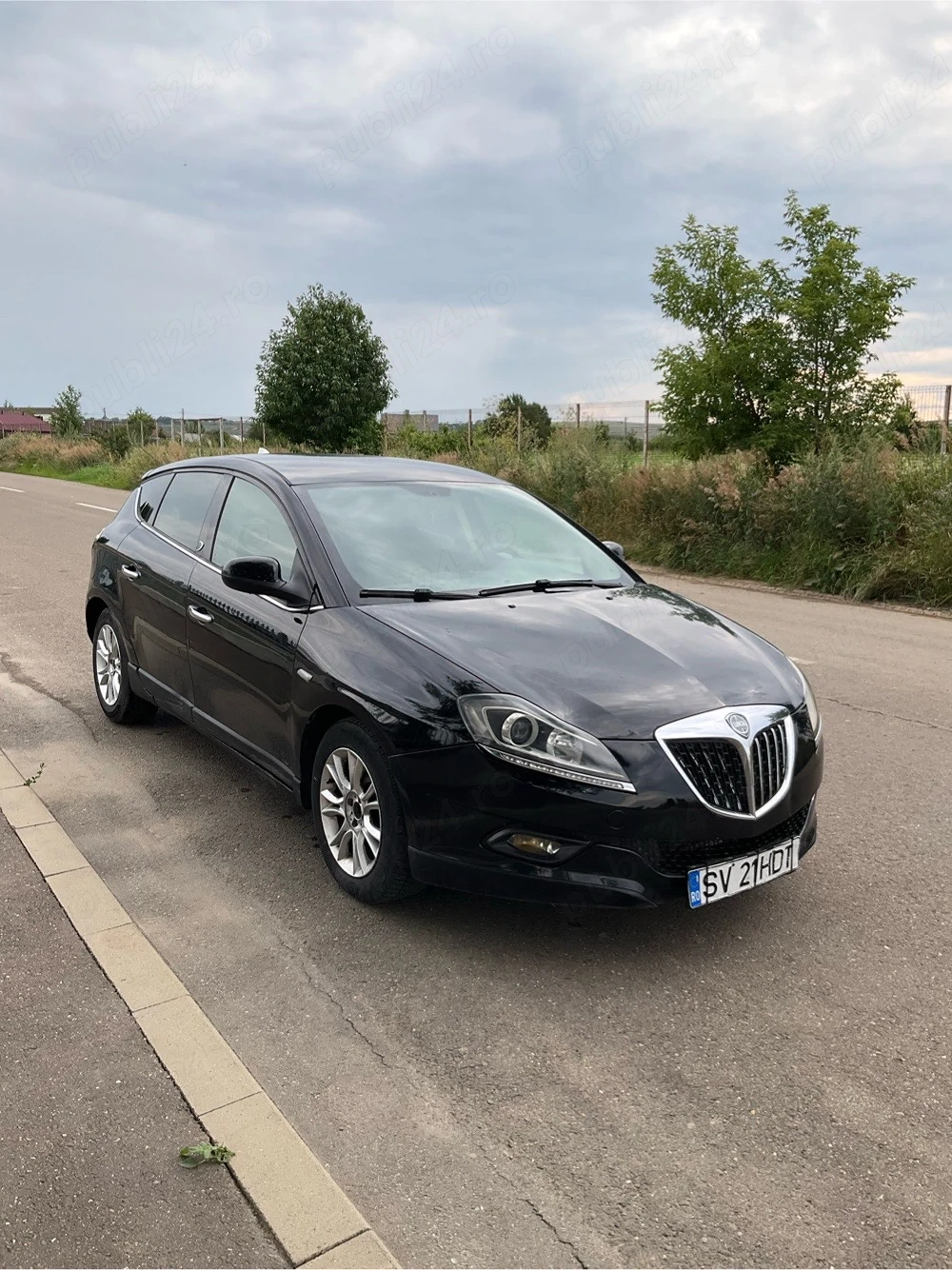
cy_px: 635
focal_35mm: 29
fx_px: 1064
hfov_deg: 48.2
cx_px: 476
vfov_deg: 61.7
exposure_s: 1/406
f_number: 1.8
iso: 25
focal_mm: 3
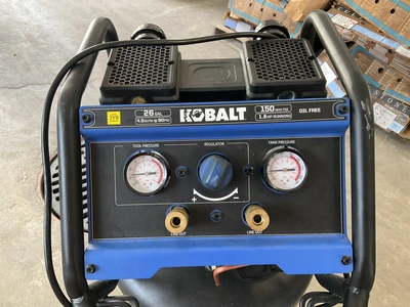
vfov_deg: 48.2
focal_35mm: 29
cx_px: 205
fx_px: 343
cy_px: 154
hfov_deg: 61.7
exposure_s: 1/60
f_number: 1.8
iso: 100
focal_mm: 3
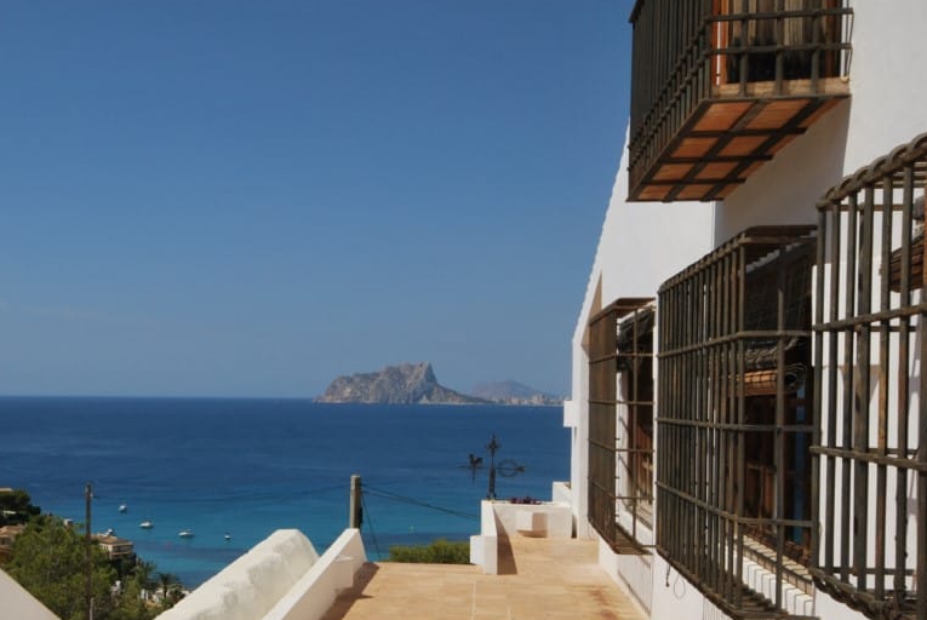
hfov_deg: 42.6
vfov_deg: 29.8
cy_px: 400
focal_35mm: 45
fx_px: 1160
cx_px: 270
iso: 100
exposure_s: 1/200
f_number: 13
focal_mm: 20
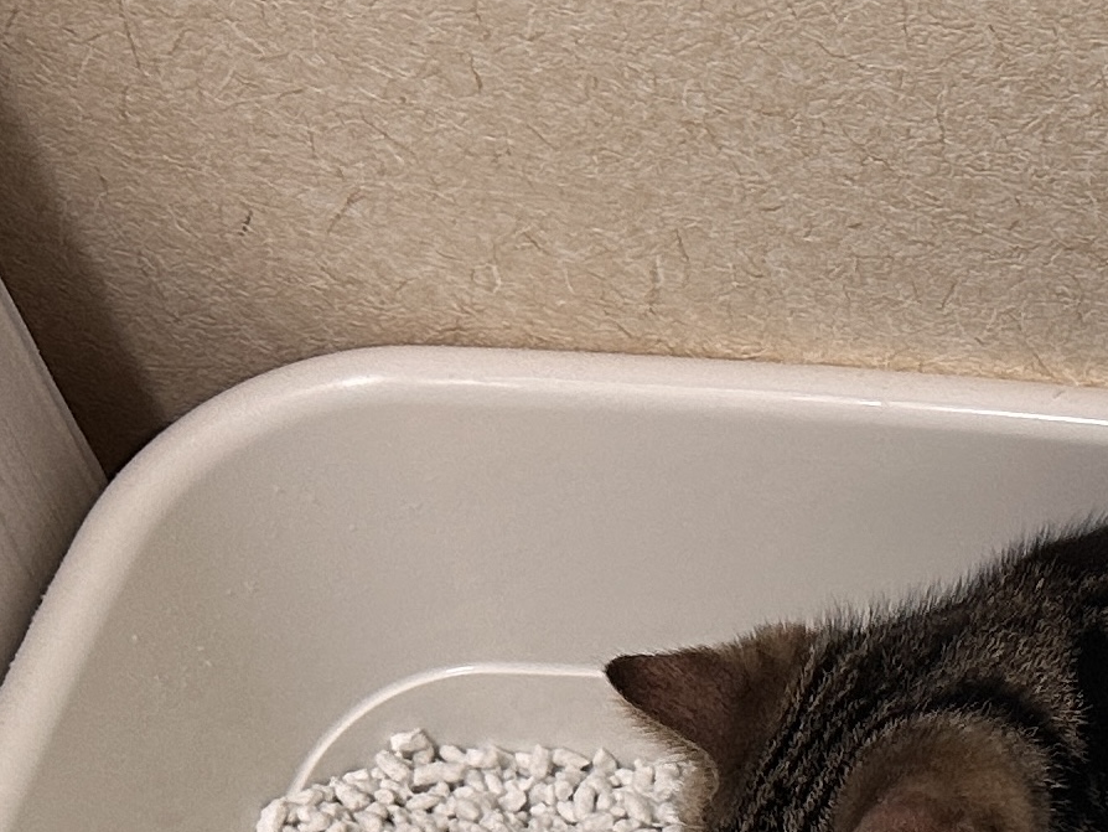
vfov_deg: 19.1
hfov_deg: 26.2
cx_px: 978
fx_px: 2305
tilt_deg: -64.2
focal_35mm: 72
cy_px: 1043
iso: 200
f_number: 1.78
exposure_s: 1/100
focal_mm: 6.86
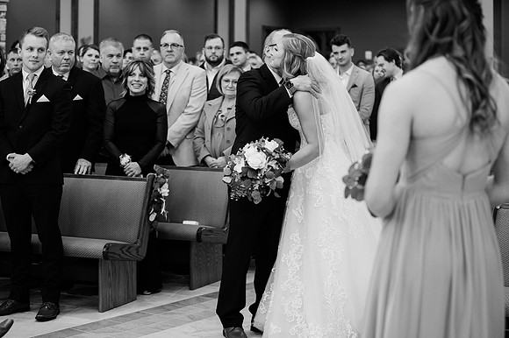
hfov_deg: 28.9
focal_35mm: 70
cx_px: 254
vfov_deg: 19.4
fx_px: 989
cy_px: 169
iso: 1600
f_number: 2.8
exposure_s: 1/250
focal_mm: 70
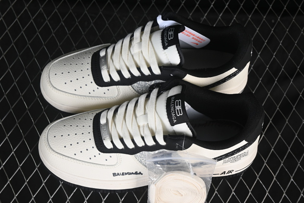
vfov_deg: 18.2
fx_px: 633
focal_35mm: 75
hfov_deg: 27.0
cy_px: 102
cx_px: 152
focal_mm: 50
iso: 160
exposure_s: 1/80
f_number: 7.1
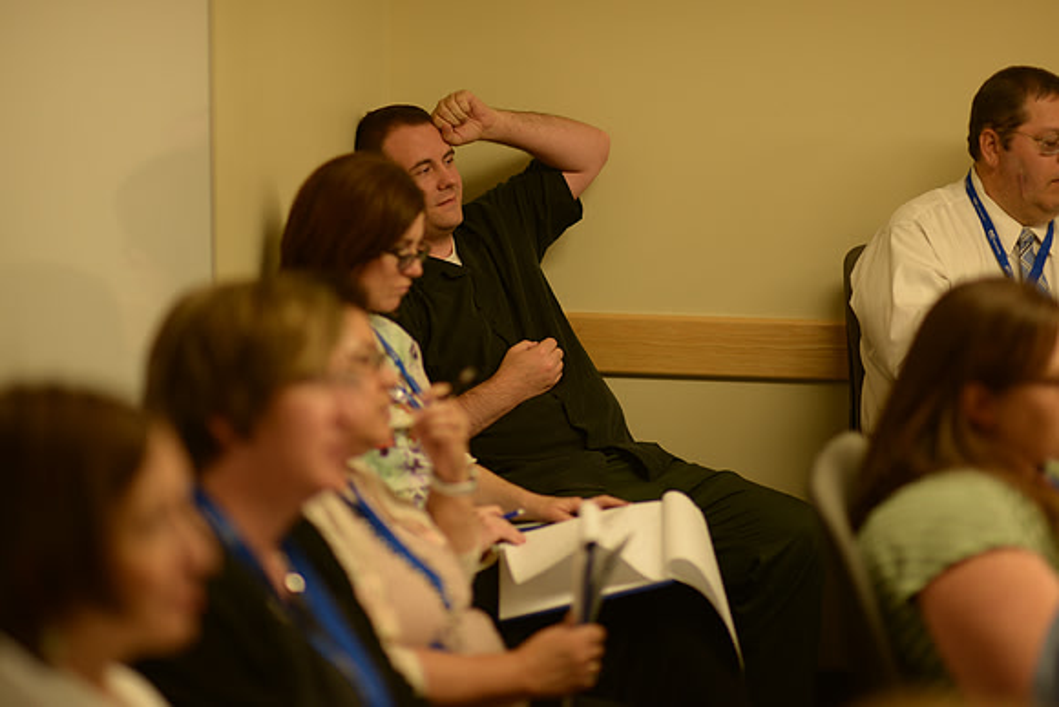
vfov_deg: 16.1
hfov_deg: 23.9
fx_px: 2501
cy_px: 354
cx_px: 530
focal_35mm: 85
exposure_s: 1/125
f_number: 1.4
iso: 400
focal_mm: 85
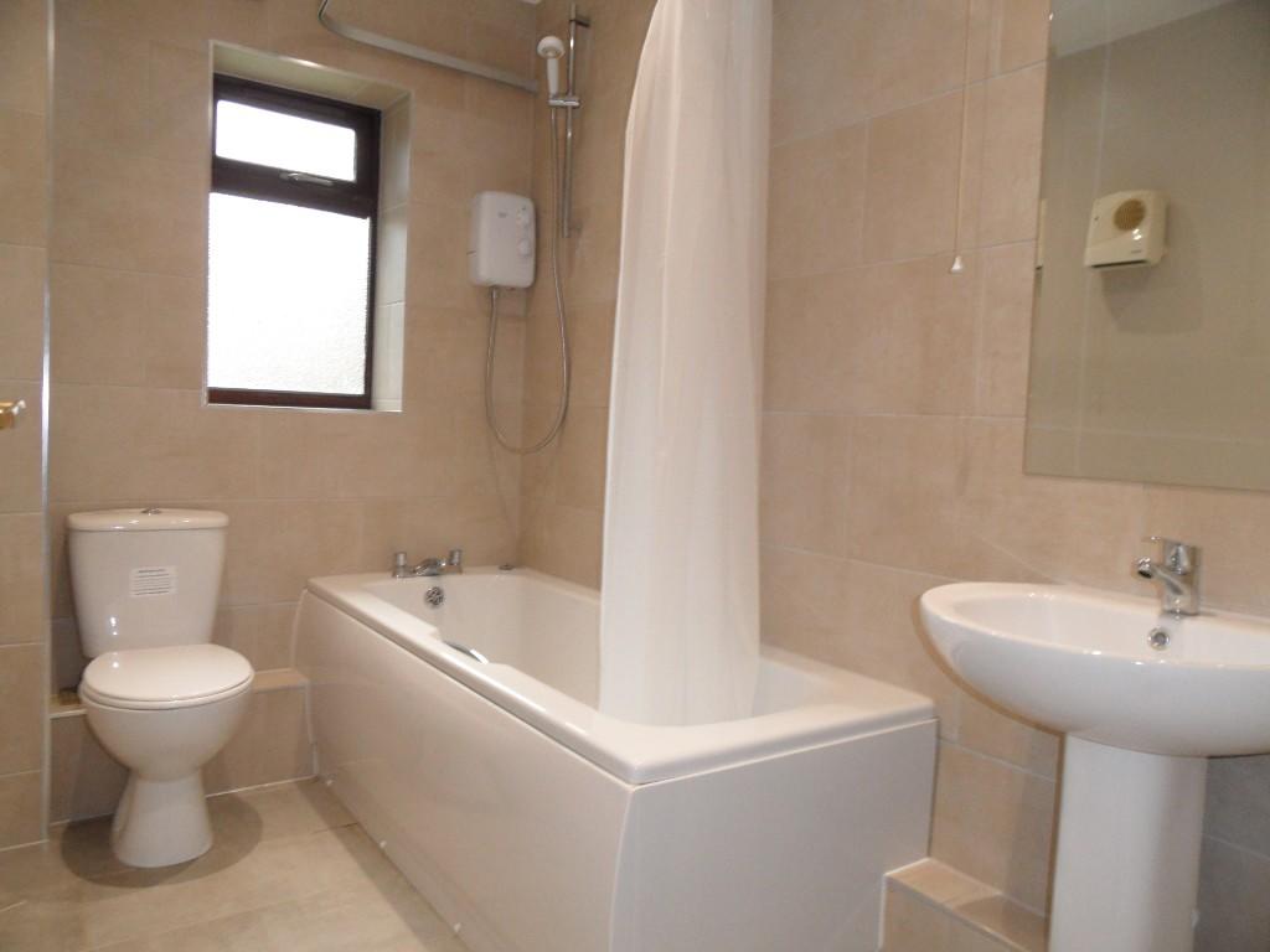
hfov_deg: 71.6
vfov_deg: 56.8
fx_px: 881
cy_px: 476
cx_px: 635
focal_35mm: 24
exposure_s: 1/30
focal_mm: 3.9
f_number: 3.2
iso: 200
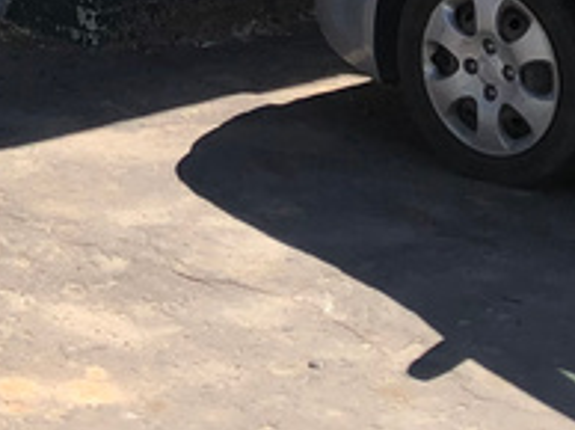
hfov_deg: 13.1
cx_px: -39
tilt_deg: +1.2
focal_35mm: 148
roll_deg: -1.3
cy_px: -608
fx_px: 2455
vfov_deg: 9.0
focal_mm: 3.99
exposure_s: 1/1350
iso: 20
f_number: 1.8
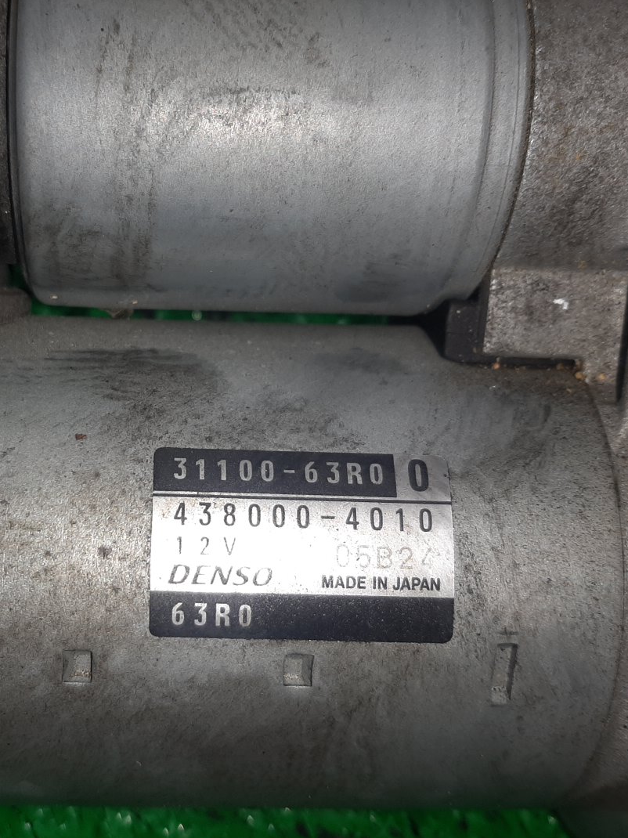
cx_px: 163
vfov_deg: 52.6
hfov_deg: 39.7
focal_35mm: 35
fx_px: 847
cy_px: 420
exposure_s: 1/100
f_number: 1.7
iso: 47
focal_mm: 3.93
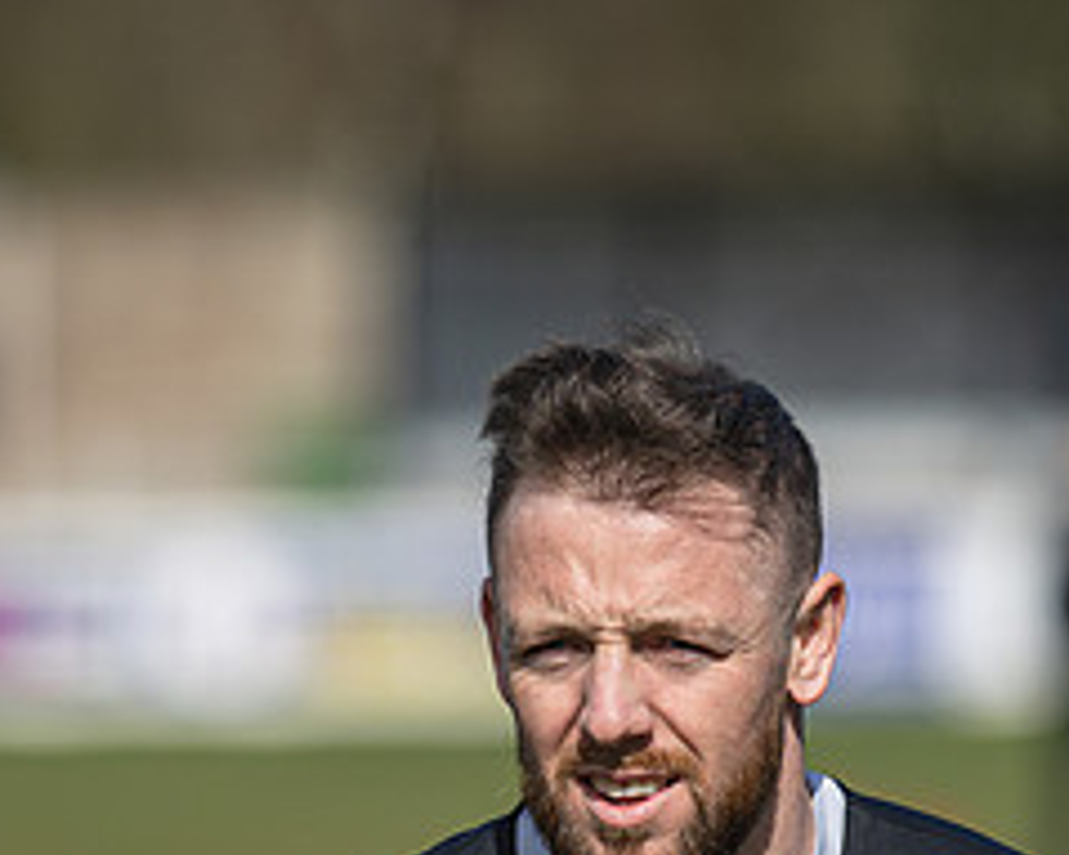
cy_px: 855
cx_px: 381
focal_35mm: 537
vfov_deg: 2.9
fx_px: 16983
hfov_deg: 3.6
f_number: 2
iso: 32
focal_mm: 135
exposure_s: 1/2500
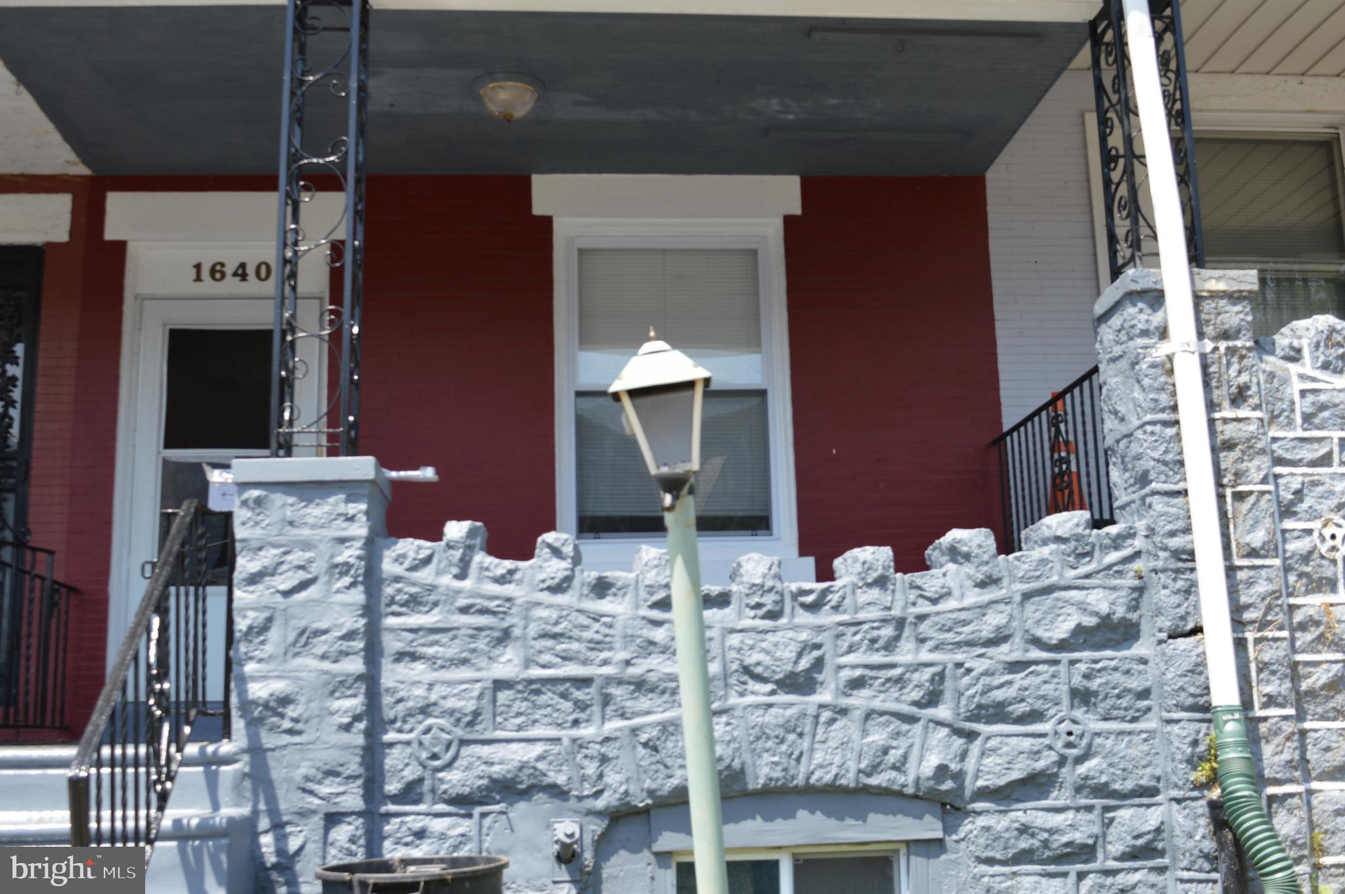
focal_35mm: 39
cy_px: 447
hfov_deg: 49.6
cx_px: 672
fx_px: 1456
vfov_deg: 34.1
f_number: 6.3
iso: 100
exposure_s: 1/160
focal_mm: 26
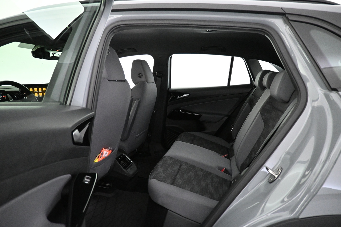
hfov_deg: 73.7
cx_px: 170
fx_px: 227
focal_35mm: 24
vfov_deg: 53.1
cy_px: 114
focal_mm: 16
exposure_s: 1/60
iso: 4000
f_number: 3.5
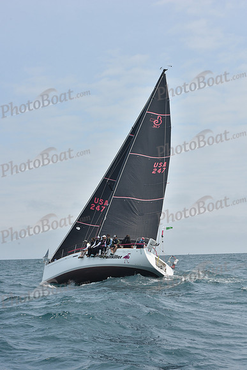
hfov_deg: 19.5
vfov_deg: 28.8
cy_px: 185
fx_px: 720
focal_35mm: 70
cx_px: 124
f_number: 10
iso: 250
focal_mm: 70
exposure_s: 1/800
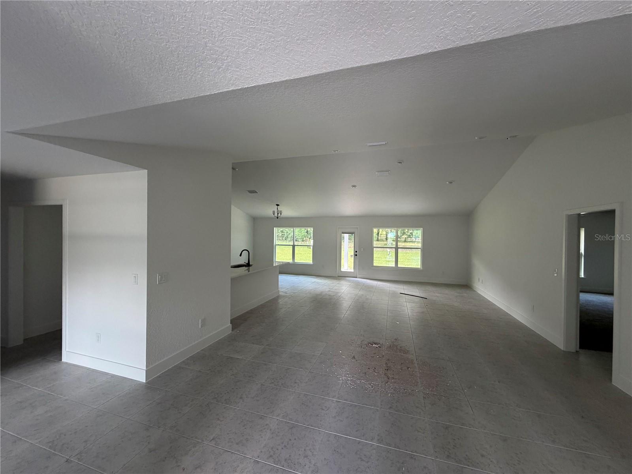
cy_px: 237
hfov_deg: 102.1
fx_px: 256
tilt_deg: +0.7
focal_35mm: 14
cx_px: 316
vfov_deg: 85.7
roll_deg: +1.3
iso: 250
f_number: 2.2
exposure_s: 1/121
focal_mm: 2.22
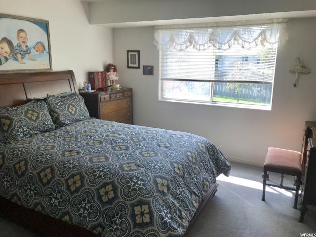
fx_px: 256
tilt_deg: -13.9
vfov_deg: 49.7
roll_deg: -1.5
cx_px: 158
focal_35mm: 28
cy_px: 118
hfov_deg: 63.4
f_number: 1.8
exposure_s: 1/212
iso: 20
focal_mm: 3.99
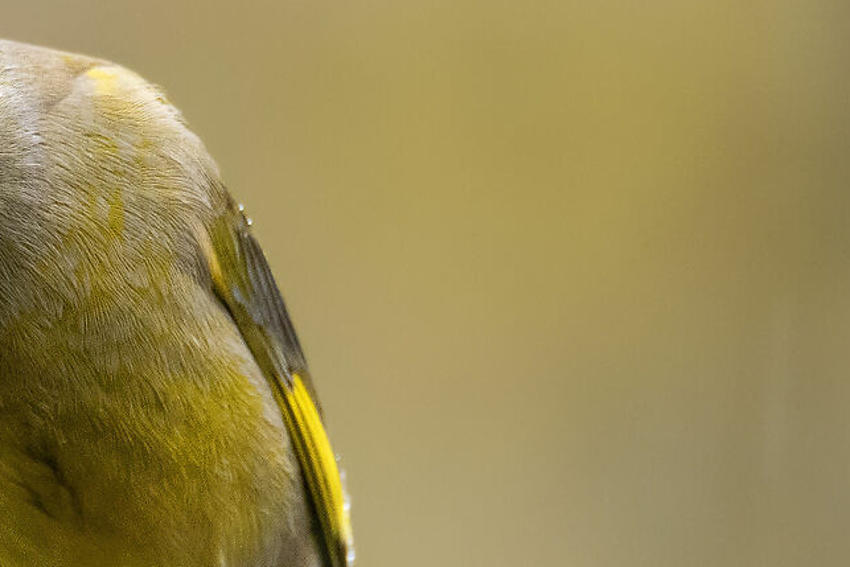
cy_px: 558
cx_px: -141
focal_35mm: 2742
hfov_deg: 0.8
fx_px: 64752
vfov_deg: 0.5
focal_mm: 490
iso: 2500
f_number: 6.3
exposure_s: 1/160
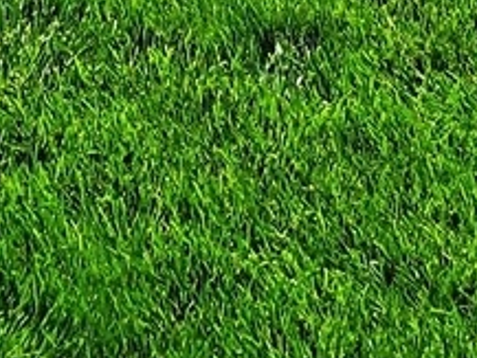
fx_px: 1324
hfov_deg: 20.4
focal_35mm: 96
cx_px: 290
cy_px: -883
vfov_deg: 9.4
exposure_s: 1/2531
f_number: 2.2
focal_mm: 2.2
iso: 50
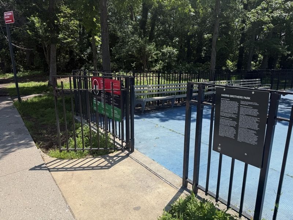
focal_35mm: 24
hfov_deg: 71.6
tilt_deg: -11.9
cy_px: 110
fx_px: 203
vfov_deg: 56.8
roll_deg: -1.1
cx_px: 146
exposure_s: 1/4167
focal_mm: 6.76
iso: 80
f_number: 1.78
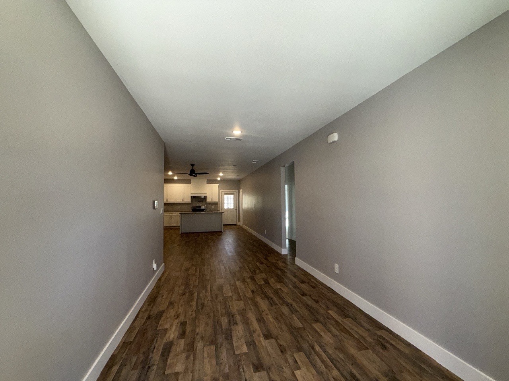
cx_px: 254
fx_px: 206
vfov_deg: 85.7
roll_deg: +0.1
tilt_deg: +3.0
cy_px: 190
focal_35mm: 14
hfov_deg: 102.1
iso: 125
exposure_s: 1/120
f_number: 2.2
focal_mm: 2.22
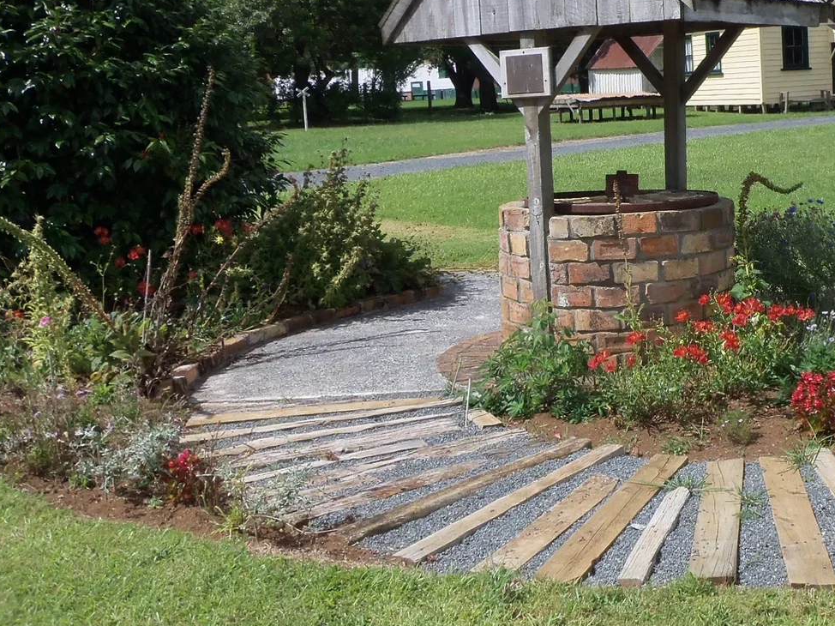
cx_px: 677
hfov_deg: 39.5
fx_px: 1109
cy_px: 242
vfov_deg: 31.4
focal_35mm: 46
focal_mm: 5.1
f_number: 8.6
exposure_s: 1/200
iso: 64
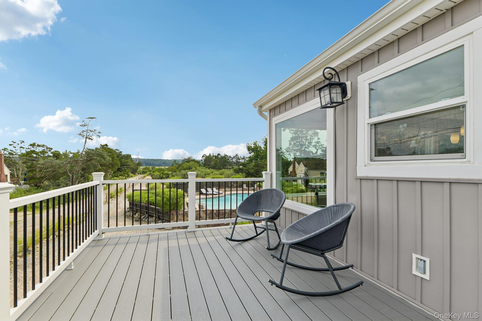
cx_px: 241
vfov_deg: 70.4
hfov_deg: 93.3
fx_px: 228
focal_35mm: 17
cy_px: 160
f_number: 9
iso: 160
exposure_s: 1/400
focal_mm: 17
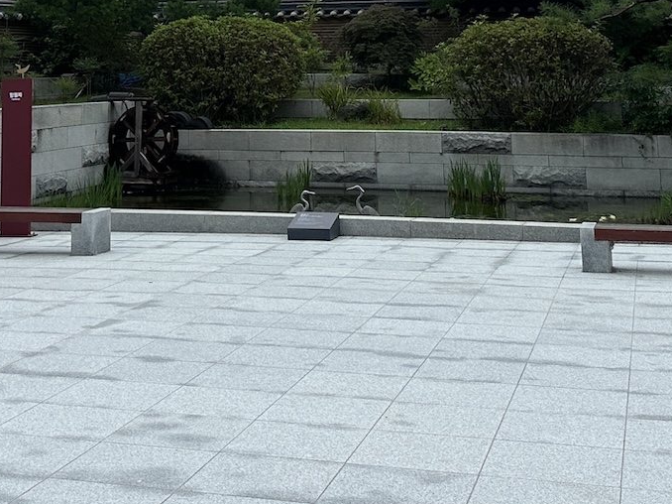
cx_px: 225
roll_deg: +0.8
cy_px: -133
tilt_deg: +11.3
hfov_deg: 28.4
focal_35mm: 68
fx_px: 1320
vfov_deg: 20.0
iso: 80
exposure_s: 1/1751
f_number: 1.78
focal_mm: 6.86
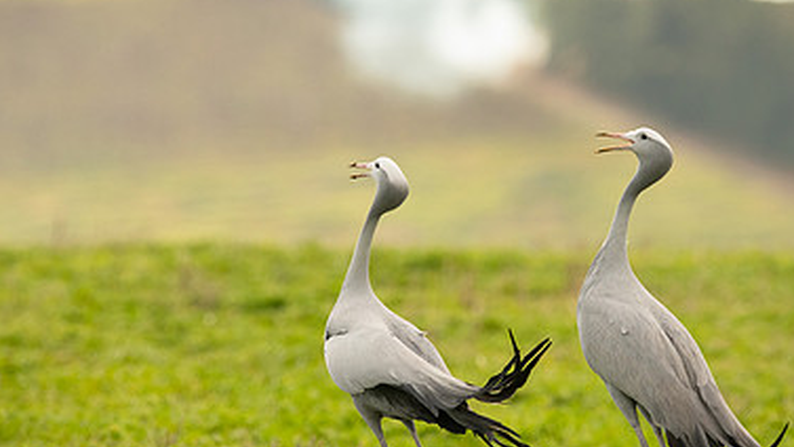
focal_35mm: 966
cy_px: 174
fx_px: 20336
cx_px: 421
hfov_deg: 2.2
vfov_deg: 1.3
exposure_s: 1/1250
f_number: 6.3
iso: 800
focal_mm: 600
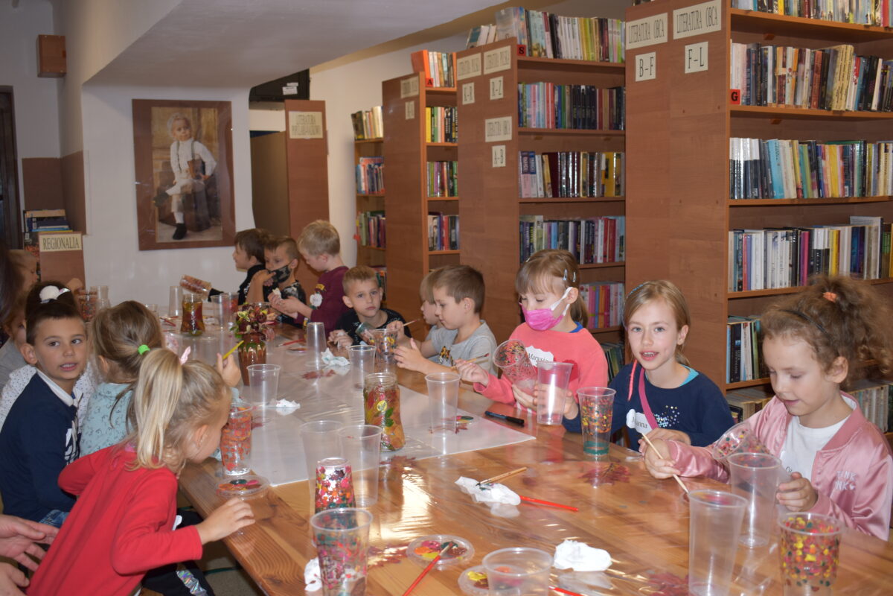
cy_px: 298
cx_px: 446
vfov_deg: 36.9
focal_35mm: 36
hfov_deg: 53.1
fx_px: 893
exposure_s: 1/60
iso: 320
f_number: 4
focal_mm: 24
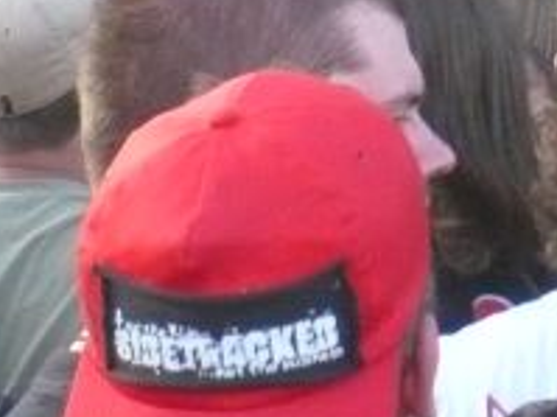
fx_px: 3490
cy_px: -319
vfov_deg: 6.7
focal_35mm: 217
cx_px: 896
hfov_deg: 8.9
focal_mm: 8.9
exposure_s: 1/200
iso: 400
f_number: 4
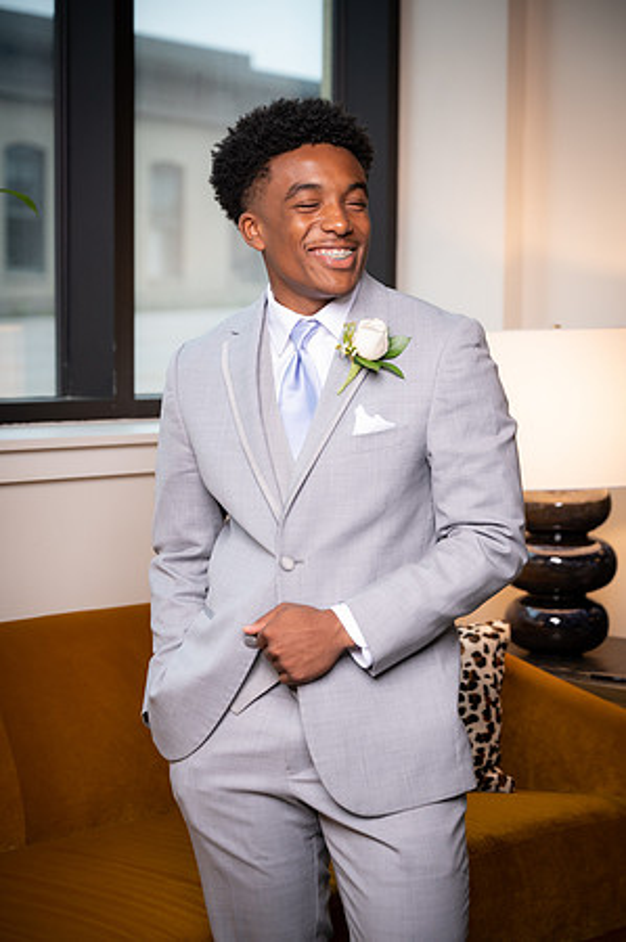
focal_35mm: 70
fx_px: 1830
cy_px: 471
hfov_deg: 19.4
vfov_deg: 28.9
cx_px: 313
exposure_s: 1/250
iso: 1250
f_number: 3.5
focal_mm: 70
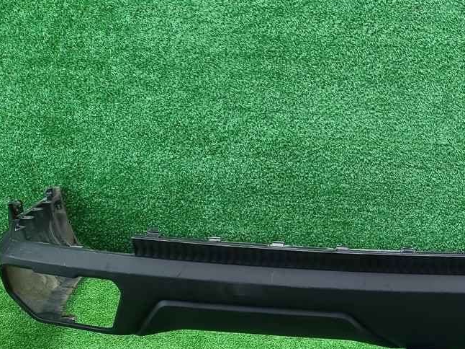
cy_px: 239
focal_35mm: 58
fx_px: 779
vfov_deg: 25.1
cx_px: 458
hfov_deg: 31.0
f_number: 1.8
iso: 259
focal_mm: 5.4
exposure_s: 1/50
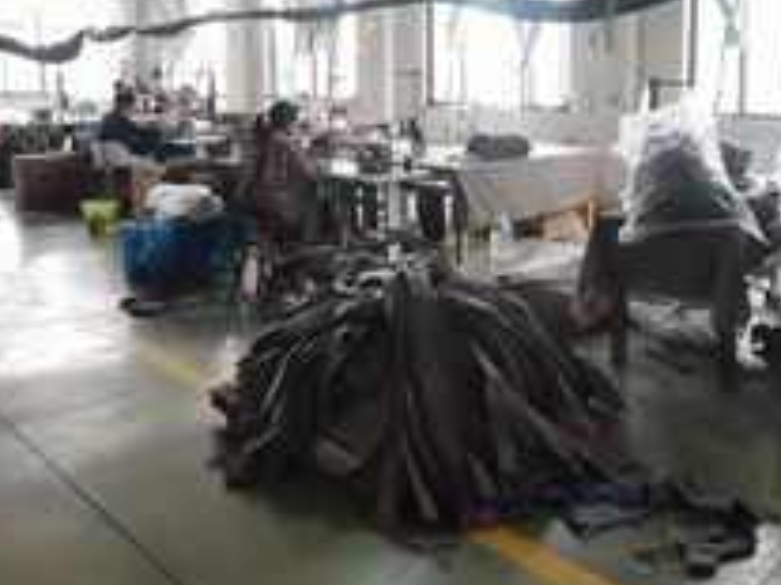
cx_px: 538
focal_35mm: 33
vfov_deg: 42.2
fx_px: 744
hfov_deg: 54.0
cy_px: 181
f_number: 2.2
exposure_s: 1/50
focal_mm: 2.26
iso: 250
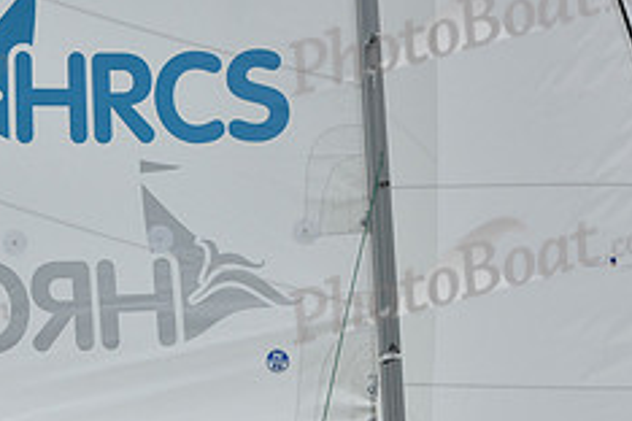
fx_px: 5038
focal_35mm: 287
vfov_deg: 4.8
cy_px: 452
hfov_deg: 7.2
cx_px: 151
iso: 400
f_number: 8
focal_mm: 116
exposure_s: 1/800
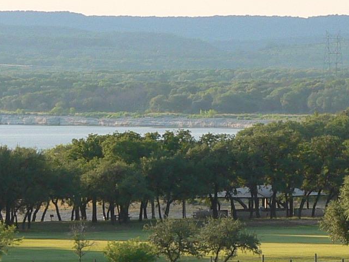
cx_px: 428
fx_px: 5445
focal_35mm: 540
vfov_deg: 2.8
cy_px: 186
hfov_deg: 3.7
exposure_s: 1/160
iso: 80
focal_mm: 28
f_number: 4
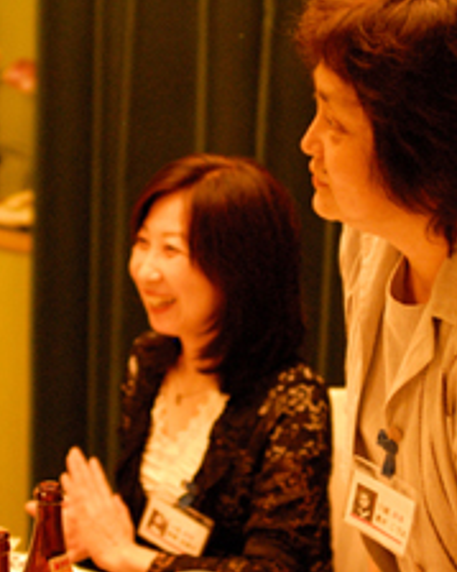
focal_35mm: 113
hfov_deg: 13.6
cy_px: 297
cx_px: 235
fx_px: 1912
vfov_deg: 17.0
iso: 800
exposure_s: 1/60
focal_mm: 28
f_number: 2
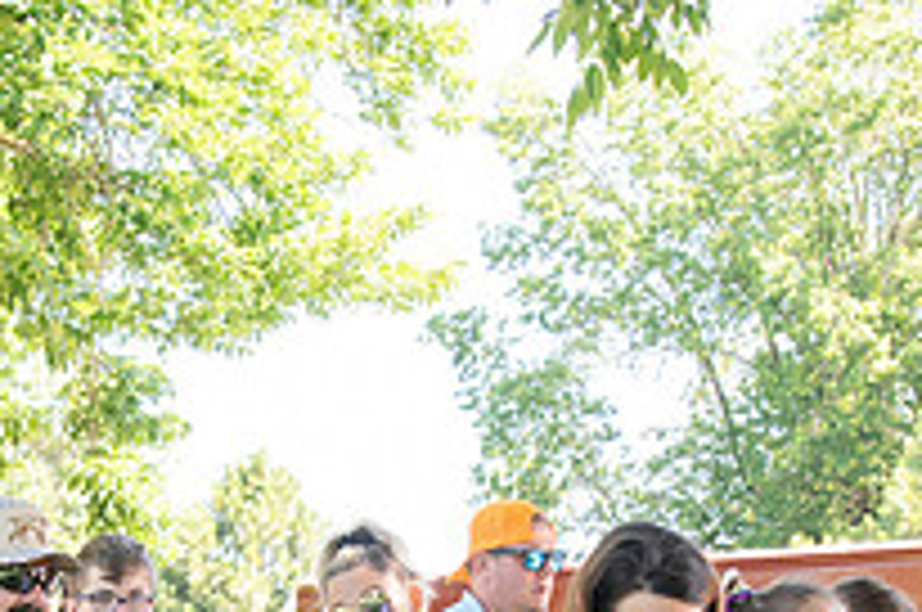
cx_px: 166
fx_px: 2608
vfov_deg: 12.9
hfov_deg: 19.8
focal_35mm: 102
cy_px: 792
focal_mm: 24
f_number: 3.5
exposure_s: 1/400
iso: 500
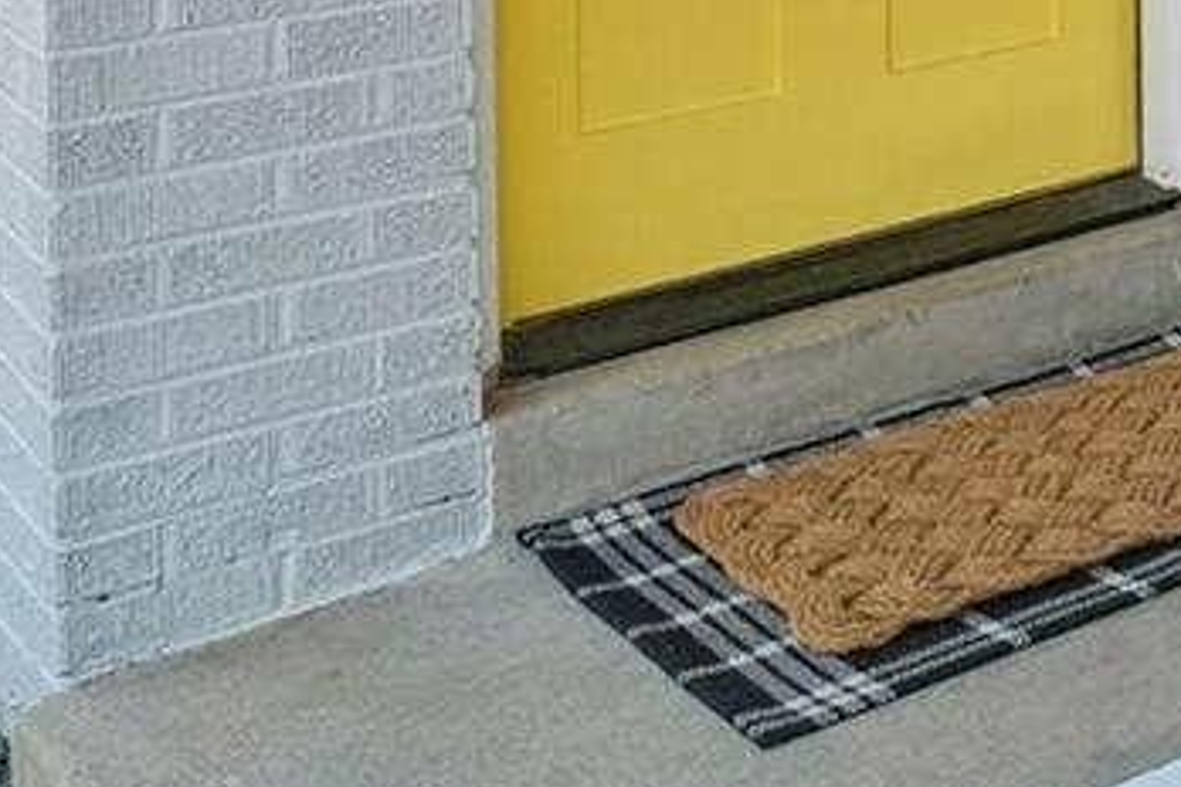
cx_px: 1938
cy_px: -502
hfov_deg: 22.1
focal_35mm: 69
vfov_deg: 17.2
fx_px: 2263
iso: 400
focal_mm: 10
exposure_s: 1/320
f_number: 8
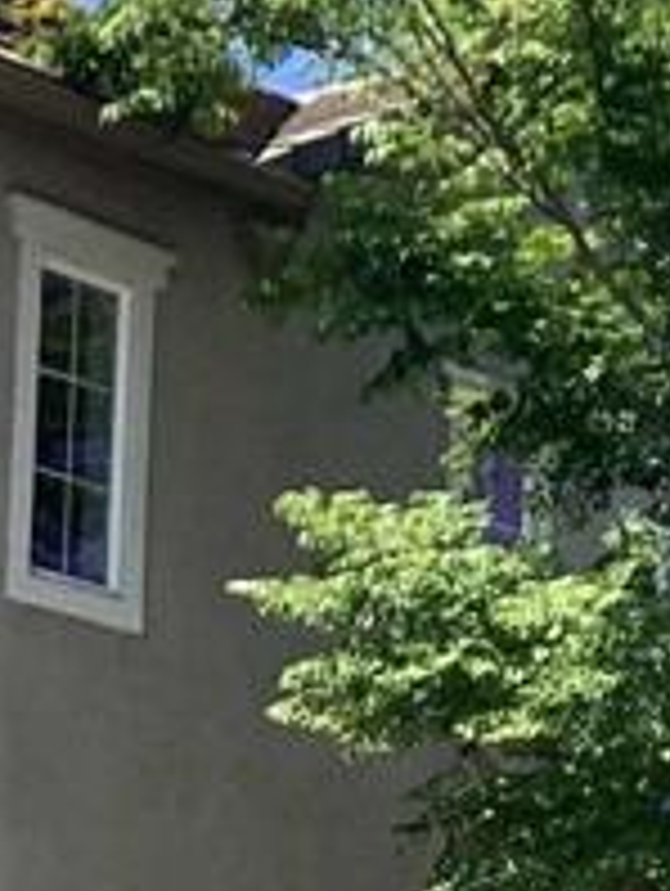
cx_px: -364
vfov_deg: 11.8
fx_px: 4120
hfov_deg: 9.0
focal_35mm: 160
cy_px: 1359
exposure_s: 1/1381
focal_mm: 3.3
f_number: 2.4
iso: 25
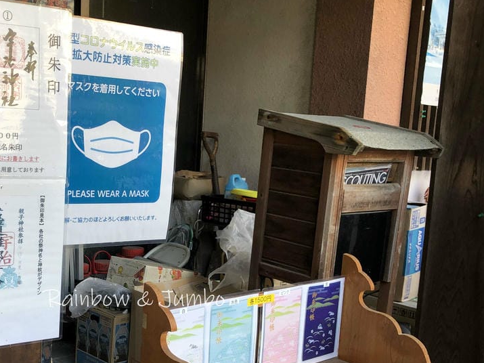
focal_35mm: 47
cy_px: 253
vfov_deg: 30.5
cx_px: 133
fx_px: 657
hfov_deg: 39.6
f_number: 1.8
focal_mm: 4
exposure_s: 1/120
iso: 25
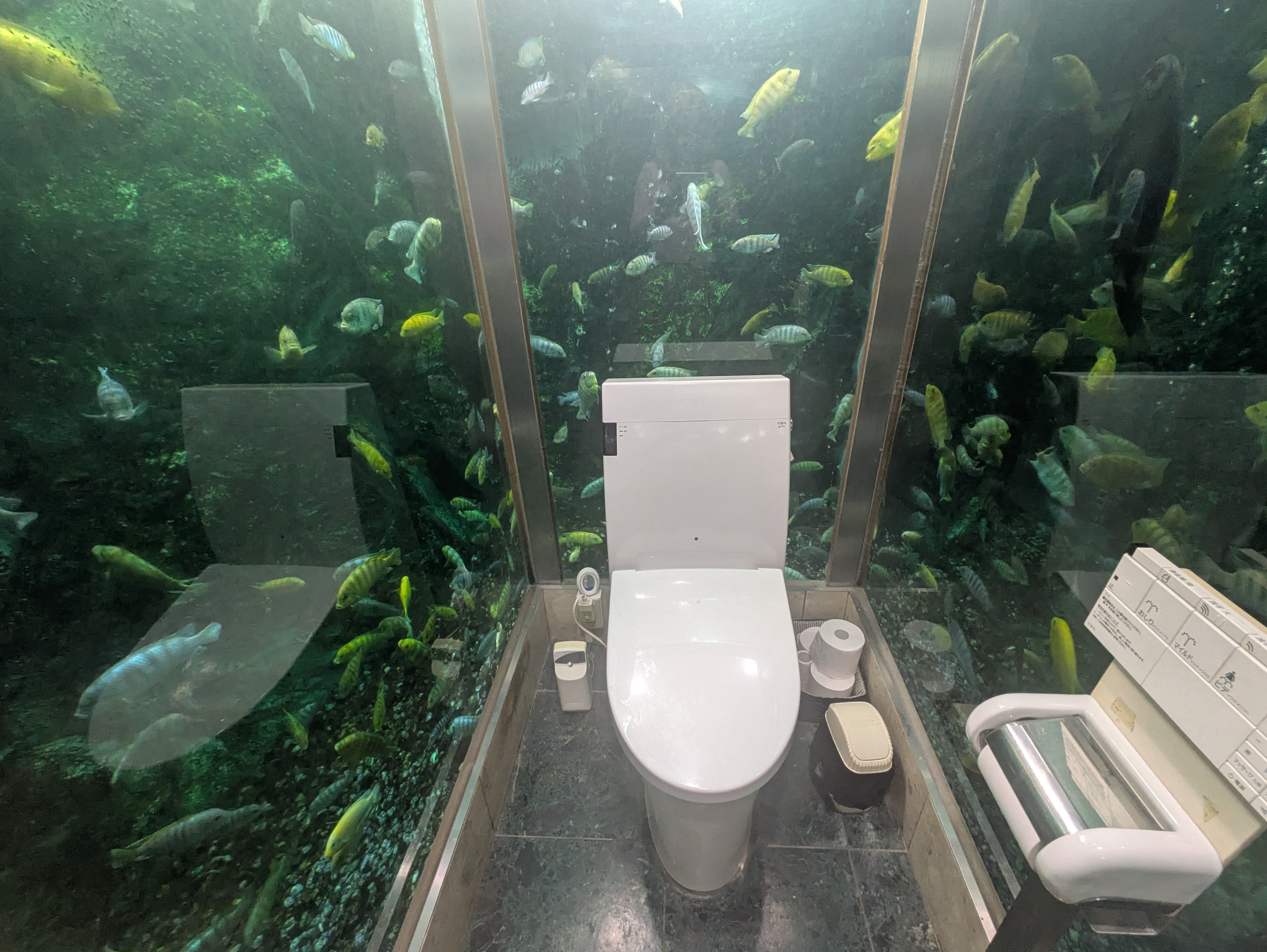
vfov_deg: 81.8
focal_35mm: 15
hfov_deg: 98.1
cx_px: 653
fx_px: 549
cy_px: 488
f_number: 2.2
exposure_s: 1/60
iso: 345
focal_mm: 1.83
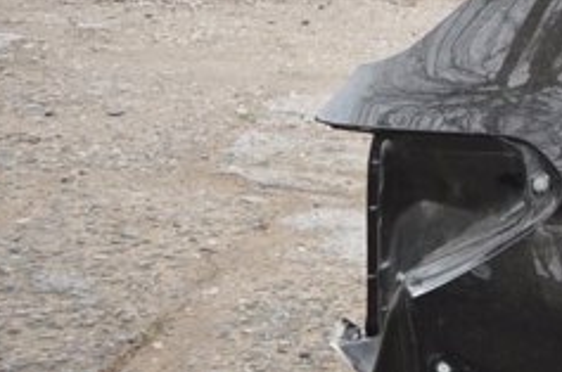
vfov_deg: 14.6
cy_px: 153
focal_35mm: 93
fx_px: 1454
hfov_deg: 20.4
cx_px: 690
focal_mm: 23
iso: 320
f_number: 4
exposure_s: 1/125
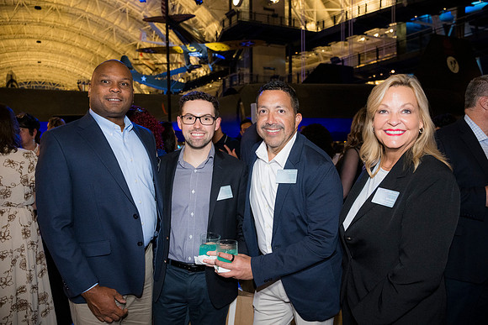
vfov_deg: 46.4
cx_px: 244
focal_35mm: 28
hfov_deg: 65.5
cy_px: 162
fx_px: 380
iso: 3200
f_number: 4
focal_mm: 28
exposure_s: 1/160
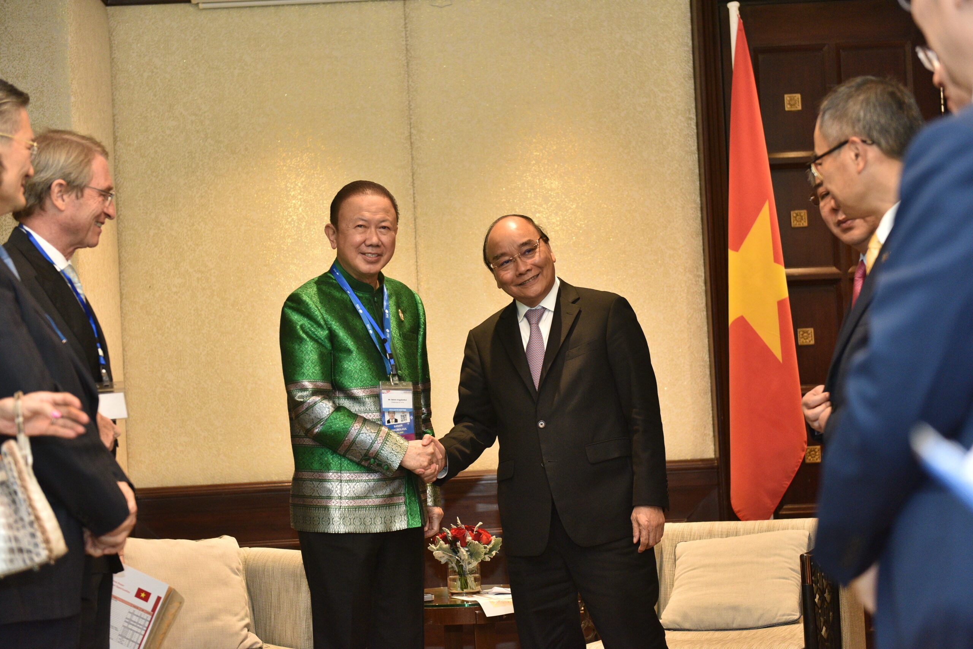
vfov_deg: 19.5
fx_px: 1892
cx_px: 486
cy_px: 324
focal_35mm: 70
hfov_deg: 28.8
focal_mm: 70
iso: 2000
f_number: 3.5
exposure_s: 1/250
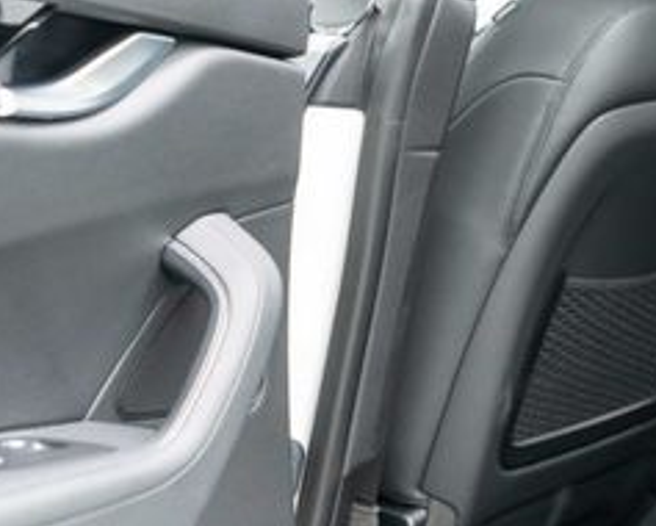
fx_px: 1380
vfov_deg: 21.5
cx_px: 828
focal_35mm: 71
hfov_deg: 23.9
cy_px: 167
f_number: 3.2
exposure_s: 1/50
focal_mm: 28
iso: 1600
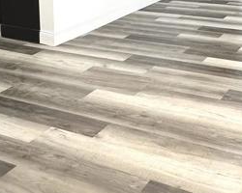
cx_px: 177
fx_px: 401
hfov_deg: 33.0
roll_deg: +1.1
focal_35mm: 56
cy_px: -63
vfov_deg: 23.7
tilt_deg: -4.2
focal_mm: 2.22
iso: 160
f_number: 2.2
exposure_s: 1/60
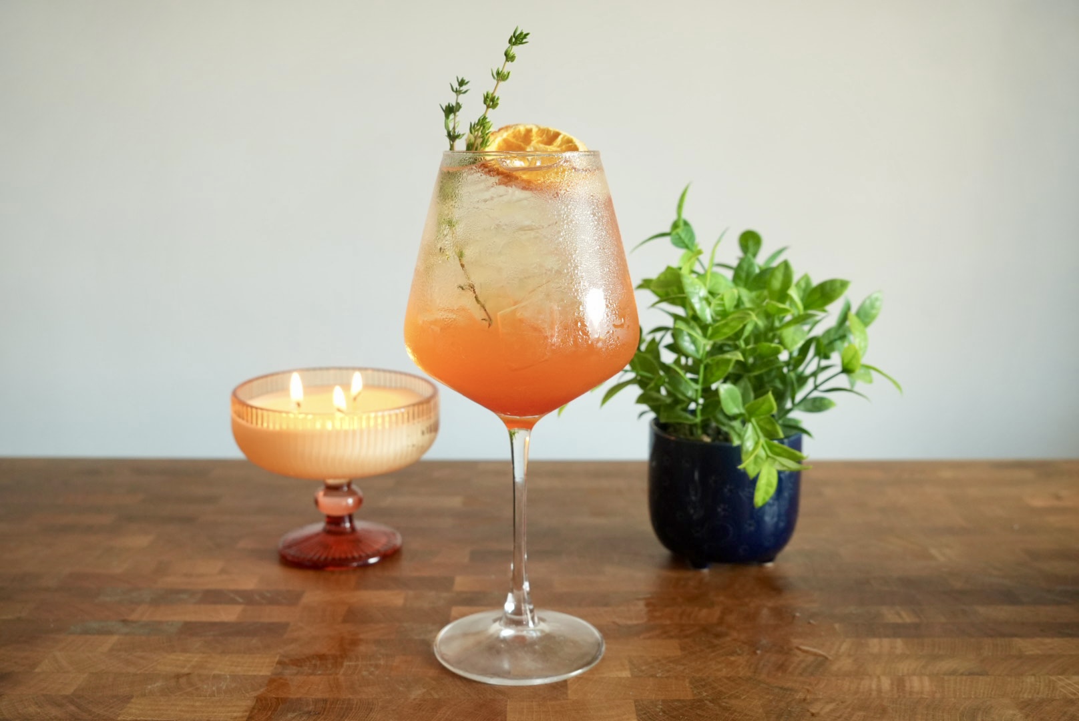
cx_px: 540
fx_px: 1080
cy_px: 360
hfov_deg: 53.1
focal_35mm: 36
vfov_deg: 36.9
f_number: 4.5
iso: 1600
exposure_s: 1/125
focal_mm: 24
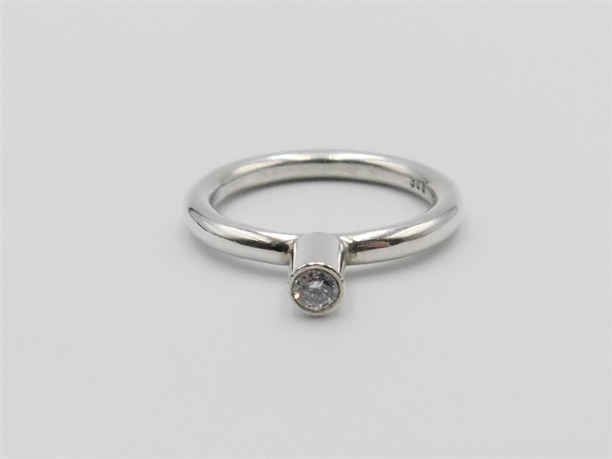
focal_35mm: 23
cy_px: 230
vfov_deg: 58.9
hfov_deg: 73.9
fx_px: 407
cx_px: 306
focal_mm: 4
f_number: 3
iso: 400
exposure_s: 1/1250
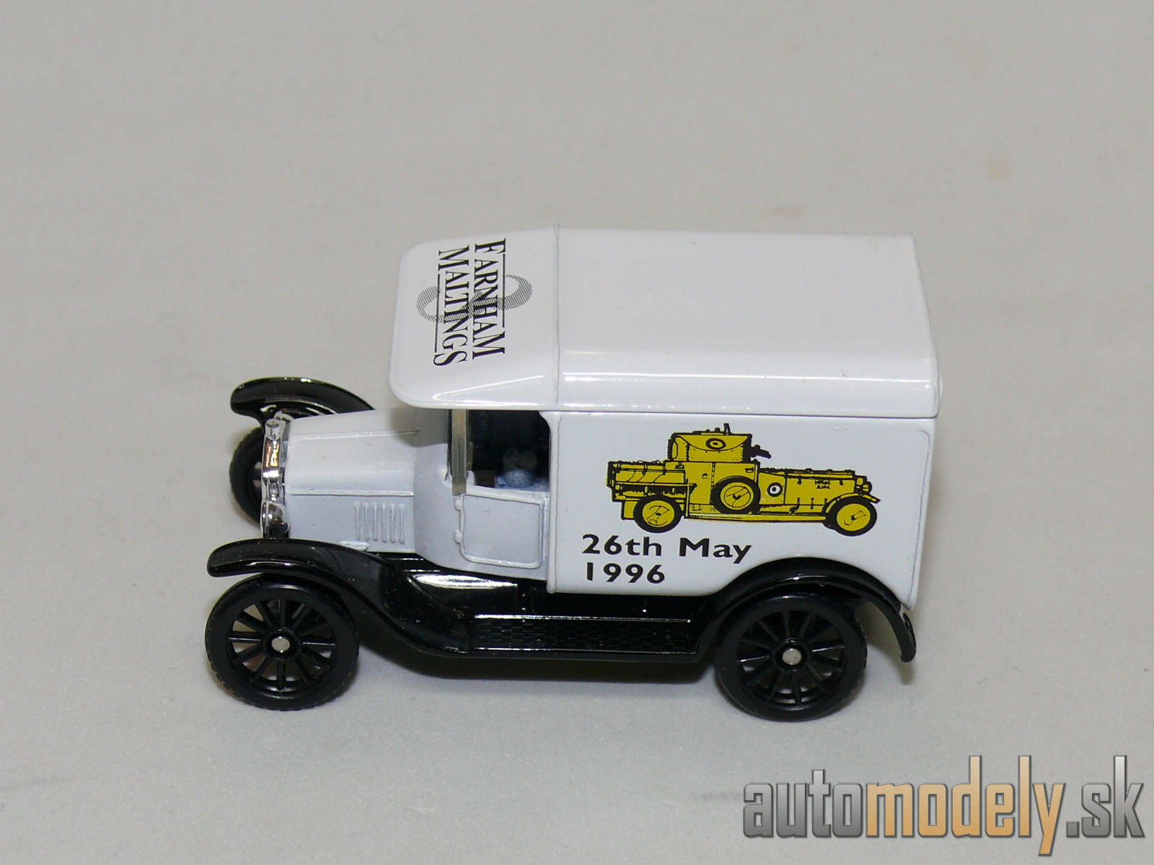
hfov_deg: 20.2
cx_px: 577
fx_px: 3234
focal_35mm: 97
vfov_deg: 15.2
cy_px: 432
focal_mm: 13.2
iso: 100
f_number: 4
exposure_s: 1/30
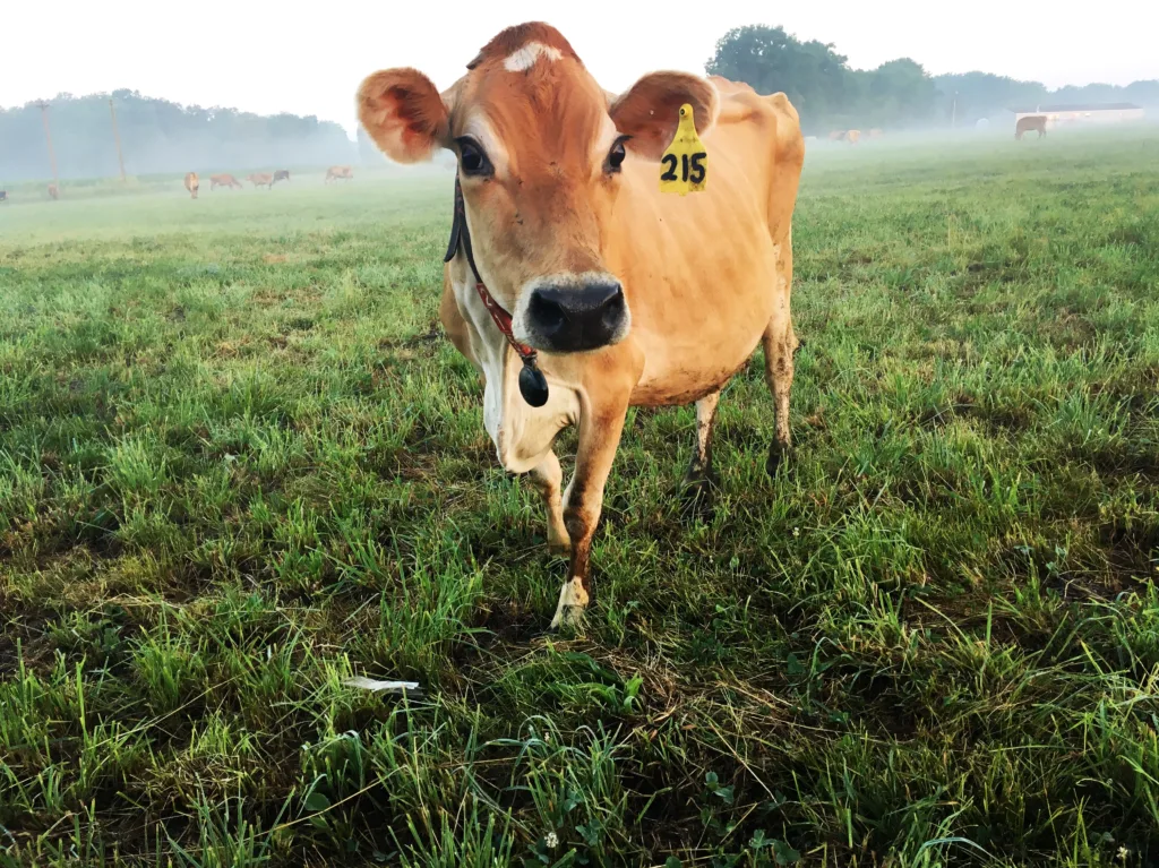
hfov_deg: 61.7
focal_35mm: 29
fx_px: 971
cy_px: 434
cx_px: 580
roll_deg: +2.6
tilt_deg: -16.7
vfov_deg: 48.2
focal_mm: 4.15
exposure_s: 1/40
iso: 25
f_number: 2.2
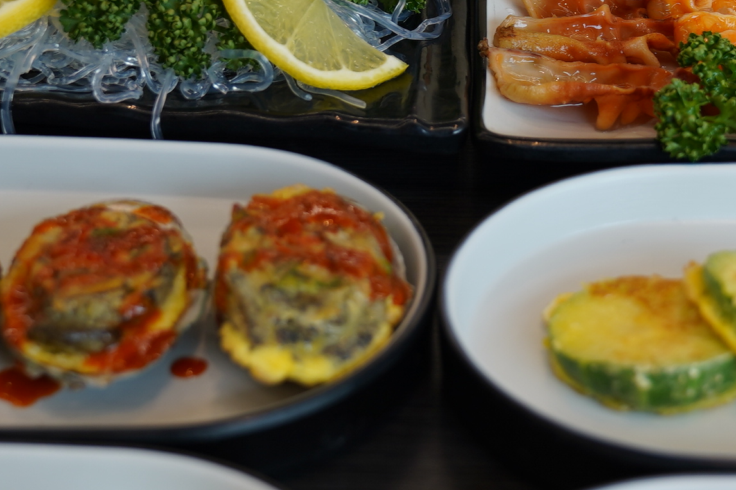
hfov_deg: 19.7
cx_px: 523
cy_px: 64
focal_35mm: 103
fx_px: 2106
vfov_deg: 13.2
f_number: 4
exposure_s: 1/60
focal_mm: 30
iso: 125
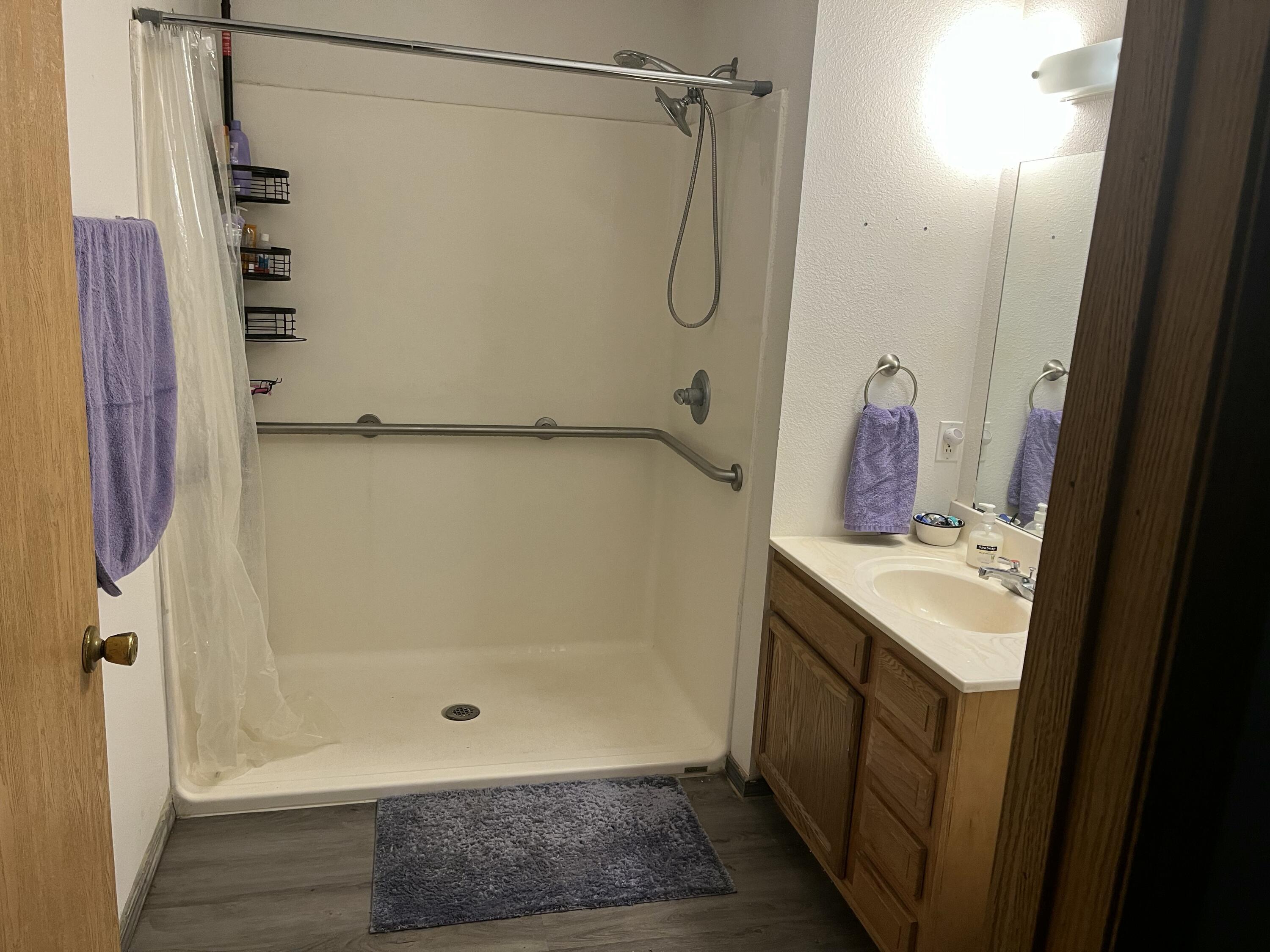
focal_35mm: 26
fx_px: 954
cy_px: 476
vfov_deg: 53.1
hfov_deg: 67.3
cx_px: 635
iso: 125
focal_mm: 5.1
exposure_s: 1/60
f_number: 1.6
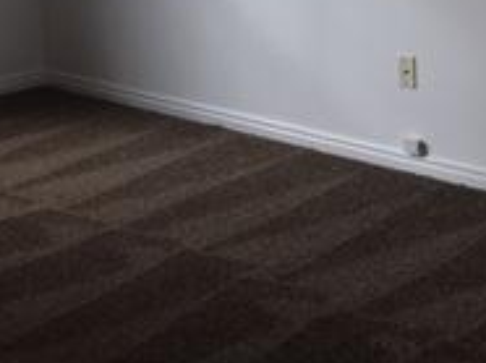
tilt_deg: -1.3
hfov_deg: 18.9
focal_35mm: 100
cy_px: -201
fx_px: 1402
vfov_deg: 13.8
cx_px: -44
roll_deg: +1.9
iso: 25
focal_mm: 4.15
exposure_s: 1/120
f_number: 2.2
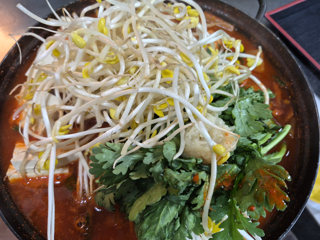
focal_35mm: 23
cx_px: 160
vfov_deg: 58.9
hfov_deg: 73.9
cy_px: 120
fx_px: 213
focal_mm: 5.4
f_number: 1.8
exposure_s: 1/120
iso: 400
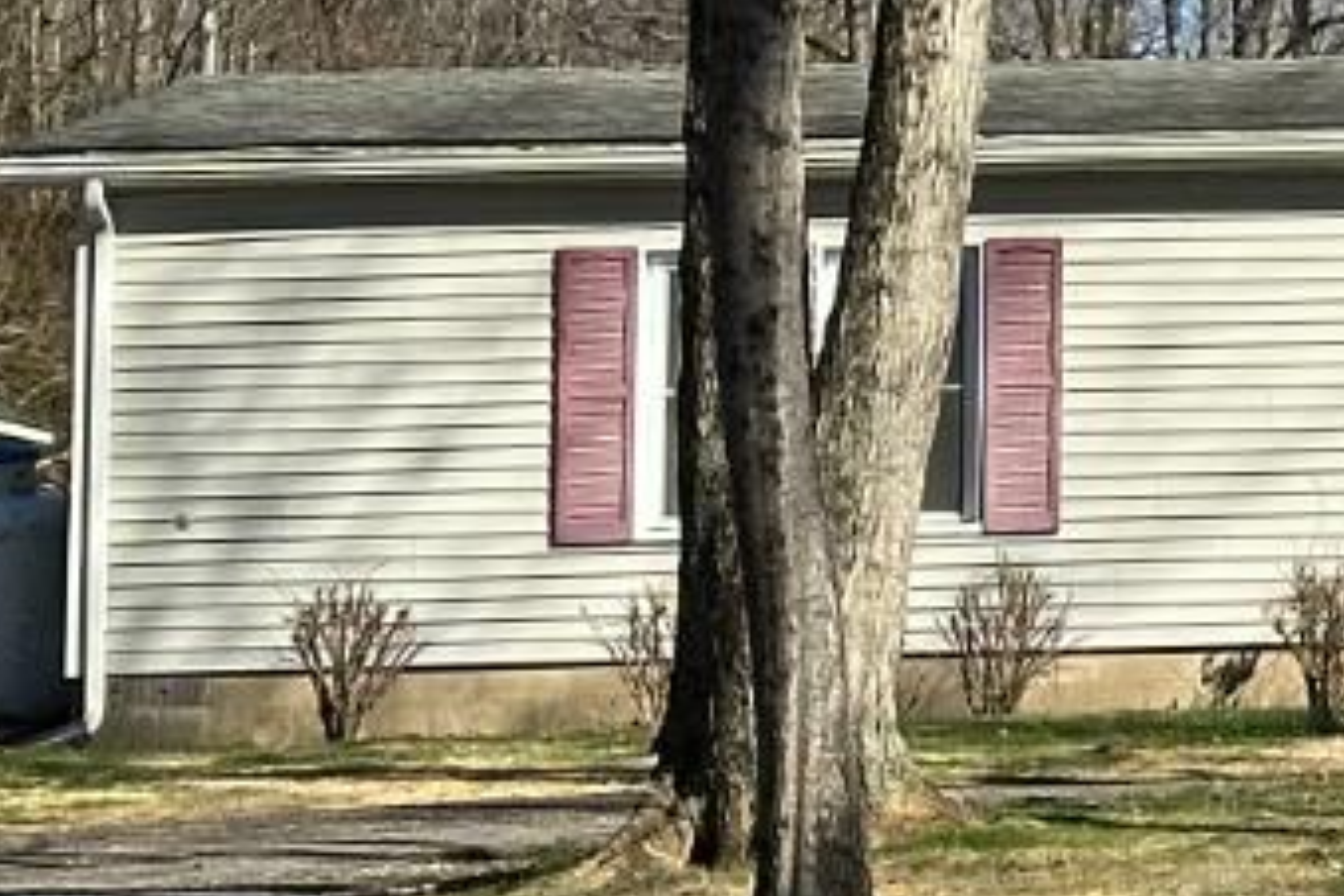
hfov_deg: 8.8
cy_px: -375
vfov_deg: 6.2
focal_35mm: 221
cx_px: 2629
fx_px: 8250
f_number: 1.78
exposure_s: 1/2809
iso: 64
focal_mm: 6.86
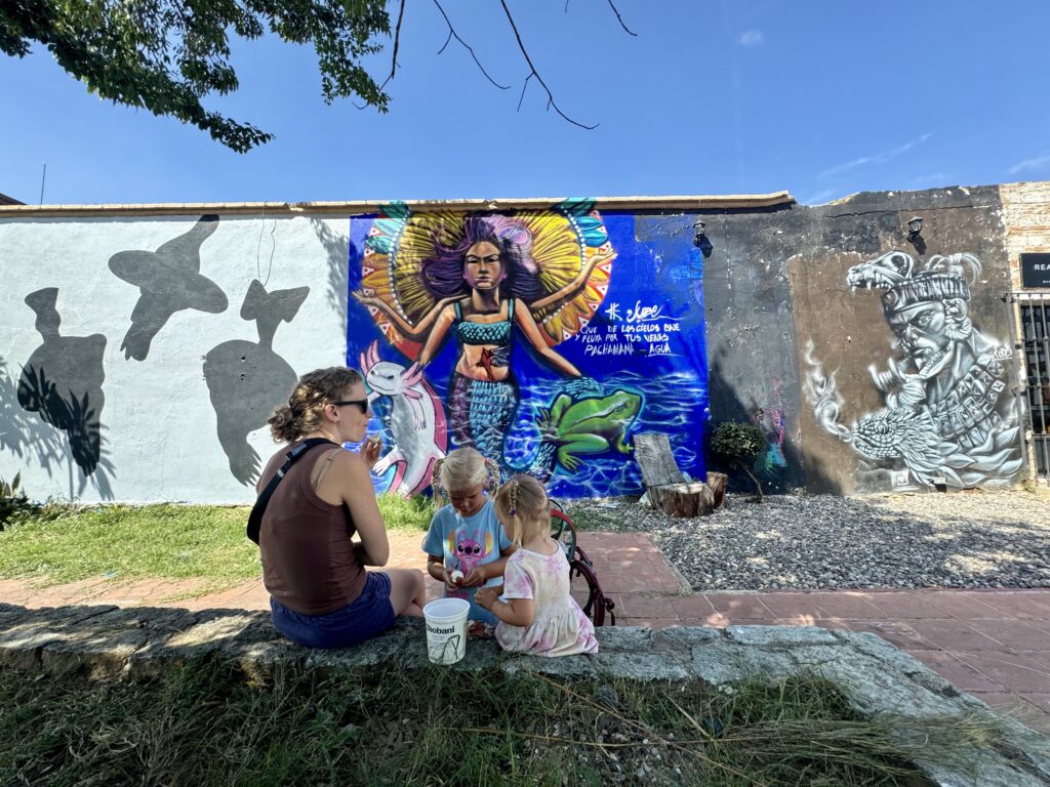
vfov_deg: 85.7
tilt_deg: +3.2
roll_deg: +1.9
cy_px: 394
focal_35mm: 14
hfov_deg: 102.1
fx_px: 425
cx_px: 525
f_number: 2.2
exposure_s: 1/403
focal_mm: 2.22
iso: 40
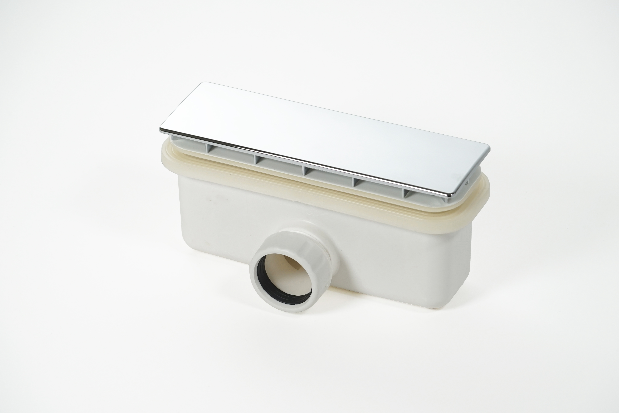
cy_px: 206
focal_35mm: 160
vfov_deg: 8.6
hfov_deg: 12.8
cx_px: 310
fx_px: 2751
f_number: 6.3
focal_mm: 107
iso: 640
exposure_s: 1/60
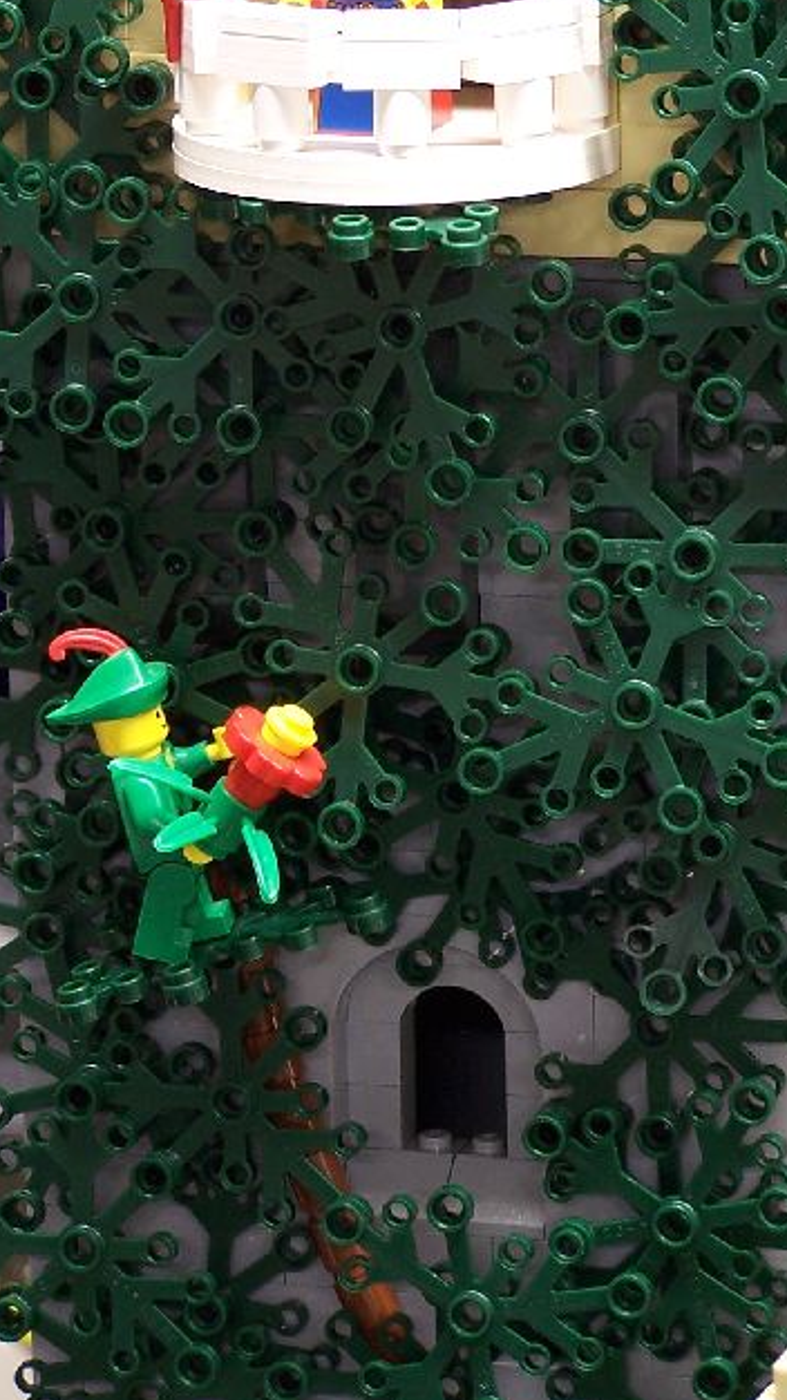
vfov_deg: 9.4
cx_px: 407
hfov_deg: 5.3
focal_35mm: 228
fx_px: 8461
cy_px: 288
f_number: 3.2
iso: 80
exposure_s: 1/4
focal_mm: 21.2
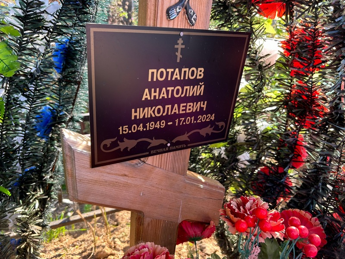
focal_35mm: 26
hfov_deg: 67.3
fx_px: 259
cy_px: 130
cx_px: 172
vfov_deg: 53.1
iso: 50
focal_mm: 5.7
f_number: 1.5
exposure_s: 1/241
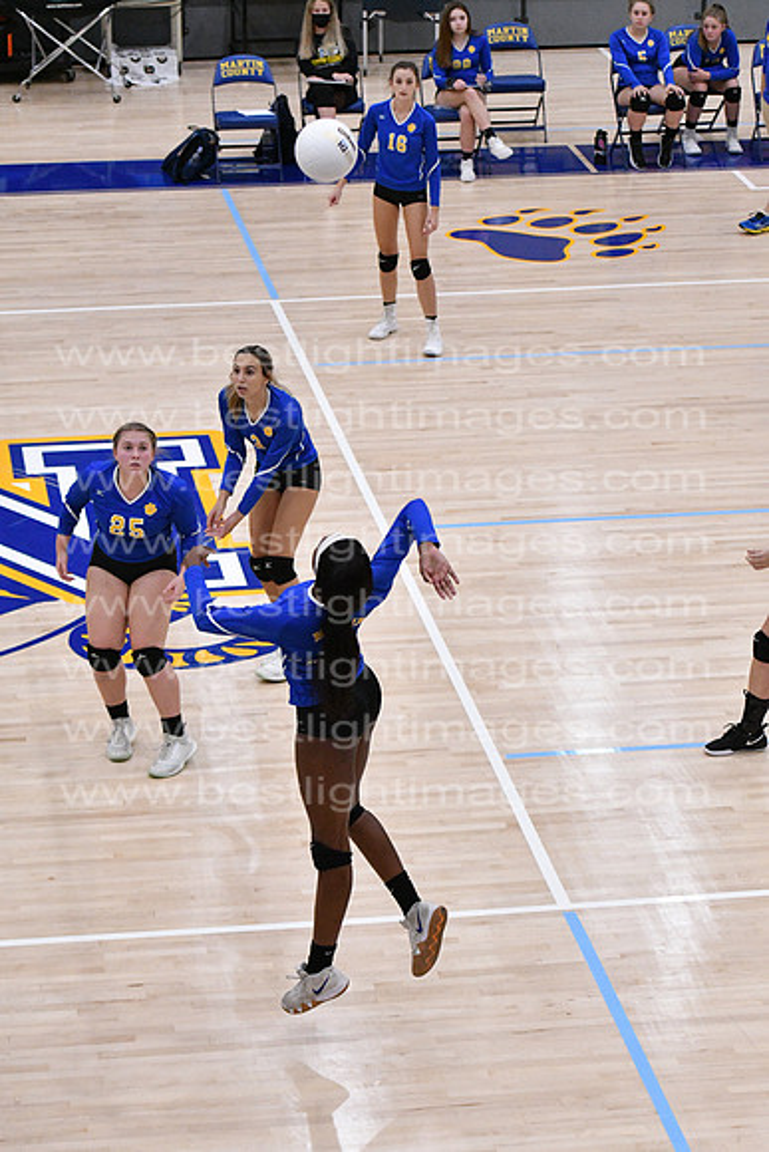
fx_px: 3362
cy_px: 576
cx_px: 384
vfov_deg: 19.5
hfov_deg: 13.0
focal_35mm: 105
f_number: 3.2
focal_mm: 70
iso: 6400
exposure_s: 1/1250
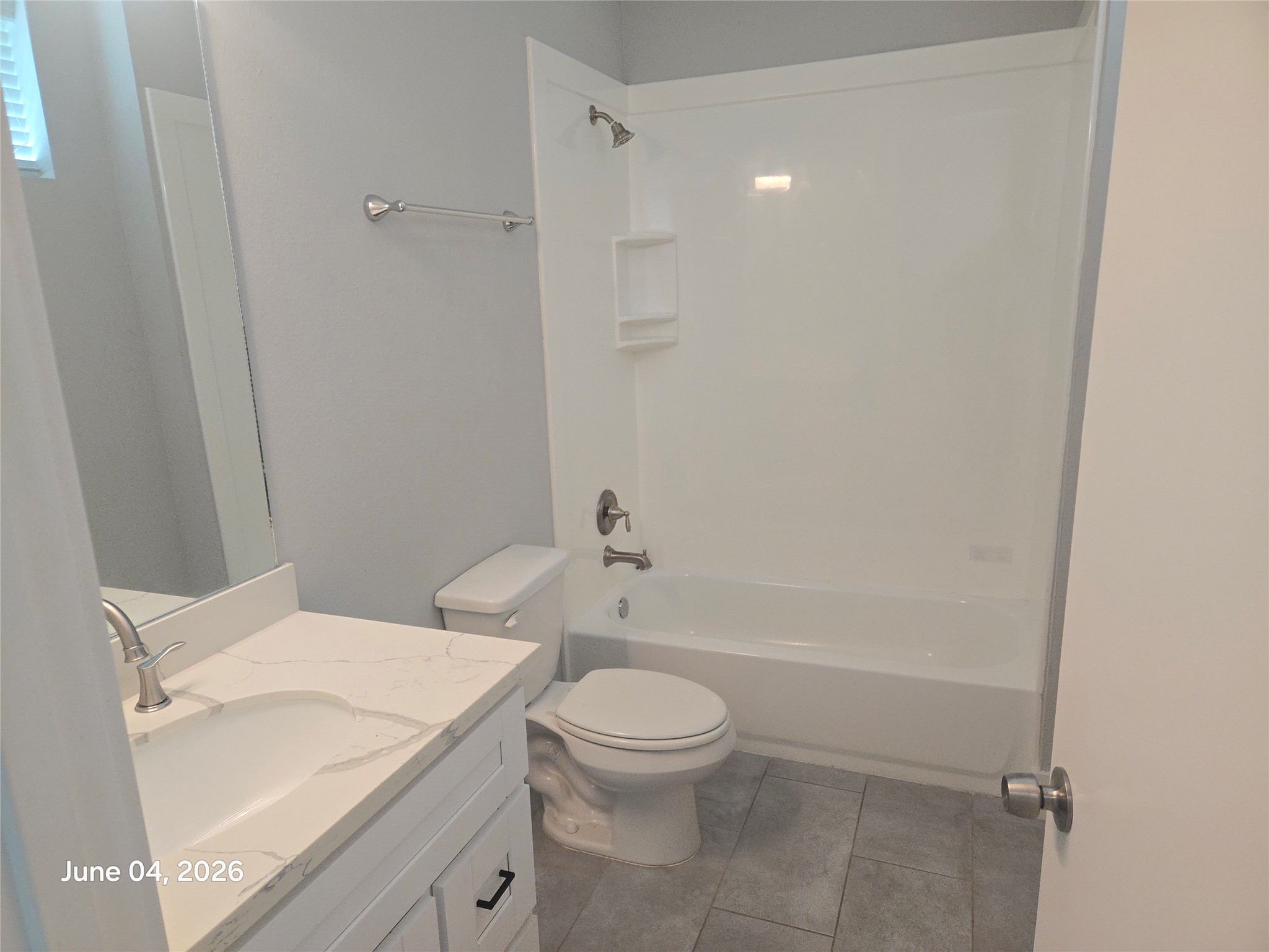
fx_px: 843
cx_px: 634
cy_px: 476
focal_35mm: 23
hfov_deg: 73.9
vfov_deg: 58.9
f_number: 1.8
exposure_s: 1/120
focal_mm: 5.4
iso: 200
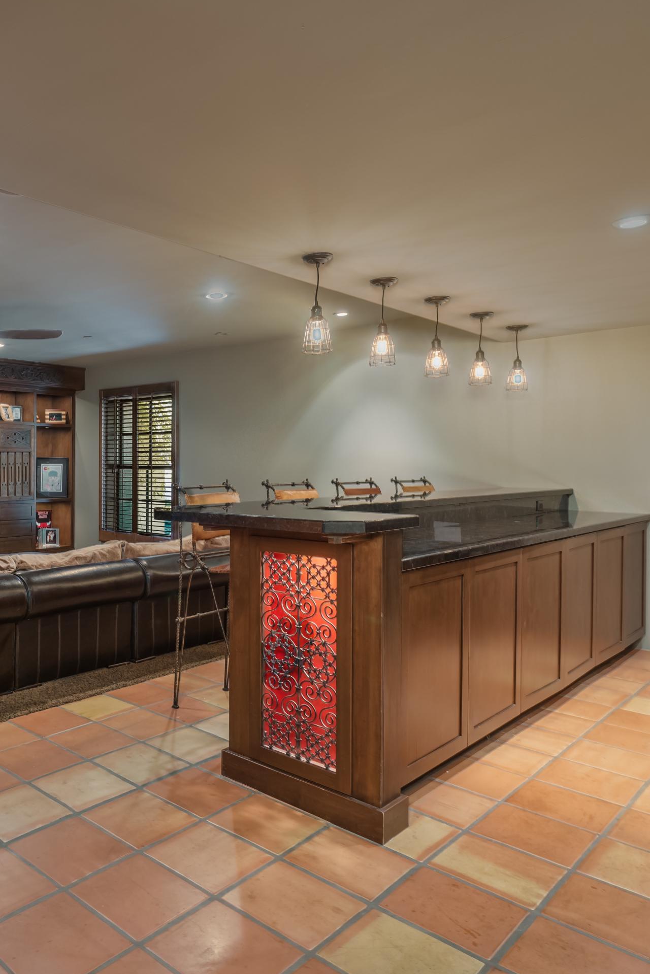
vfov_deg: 71.5
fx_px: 677
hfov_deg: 47.1
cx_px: 87
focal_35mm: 25
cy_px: 478
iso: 1000
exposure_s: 1/15
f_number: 8
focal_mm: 16
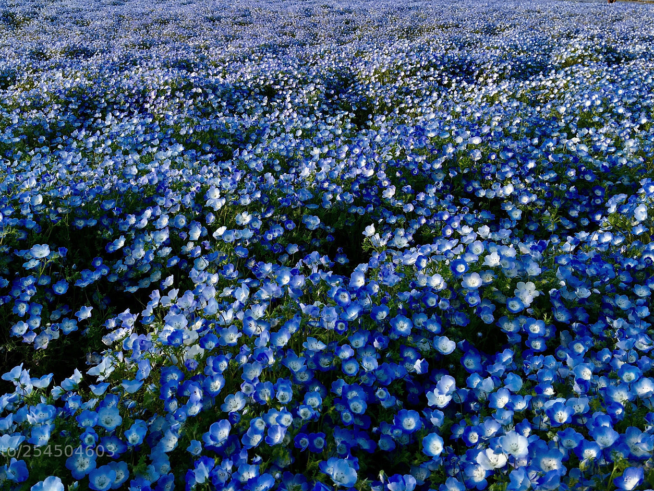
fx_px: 699
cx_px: 259
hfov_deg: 49.8
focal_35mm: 37
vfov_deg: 38.4
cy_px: 179
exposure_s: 1/527
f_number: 2.2
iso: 25
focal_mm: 4.15
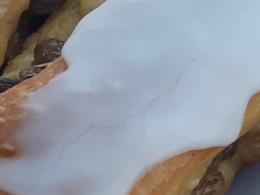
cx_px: 300
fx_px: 698
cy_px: 166
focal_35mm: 93
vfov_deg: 15.7
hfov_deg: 20.0
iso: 50
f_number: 1.7
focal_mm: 3.71
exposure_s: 1/100
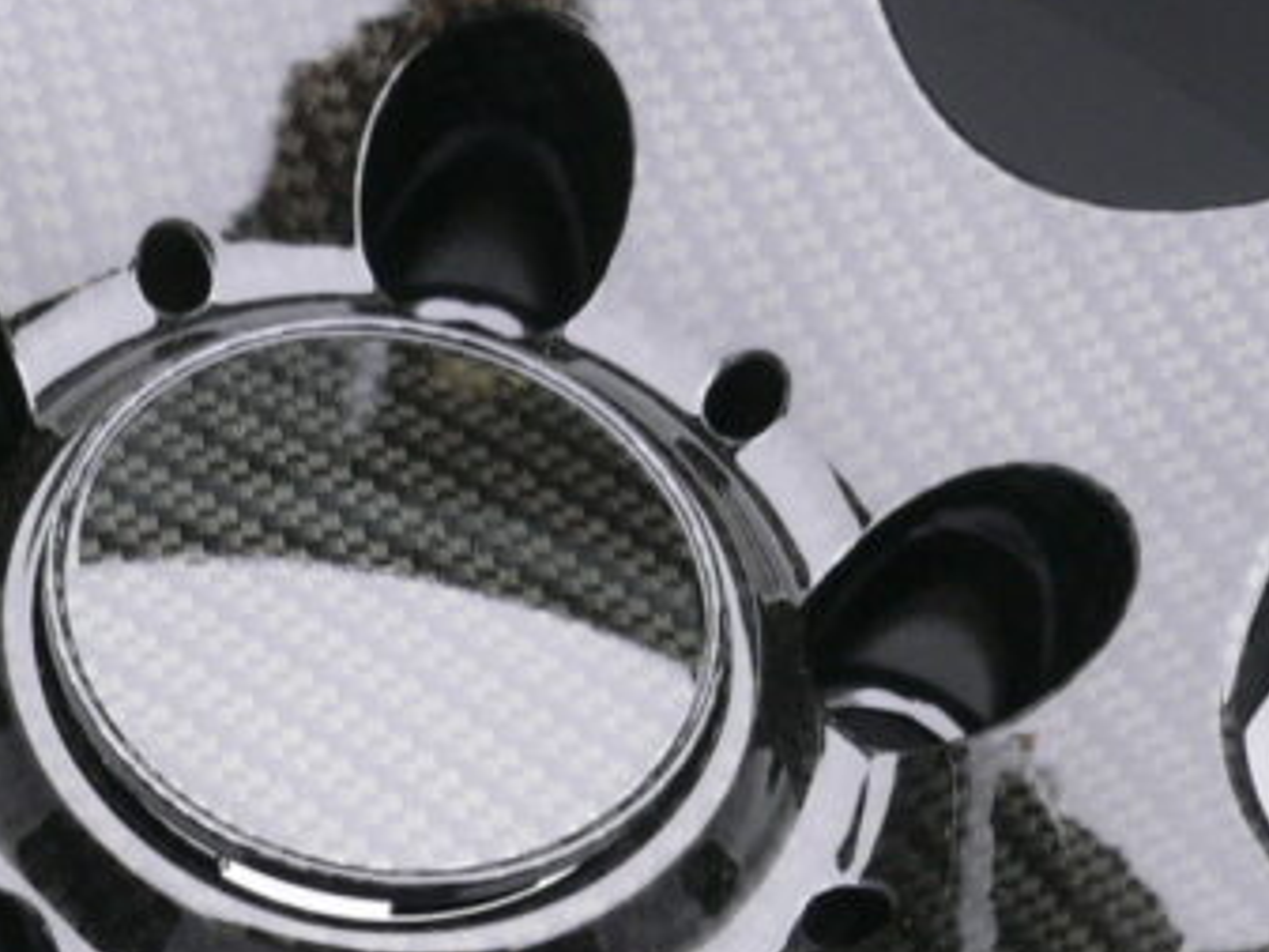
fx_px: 3044
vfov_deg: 17.5
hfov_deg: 23.3
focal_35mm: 83
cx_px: 282
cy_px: 899
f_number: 2.8
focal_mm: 5.8
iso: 100
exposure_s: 1/40
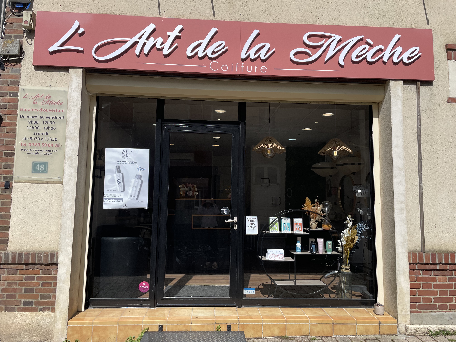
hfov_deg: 67.3
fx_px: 343
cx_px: 228
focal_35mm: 26
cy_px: 171
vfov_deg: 53.1
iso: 32
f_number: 1.6
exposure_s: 1/4292
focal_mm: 4.2
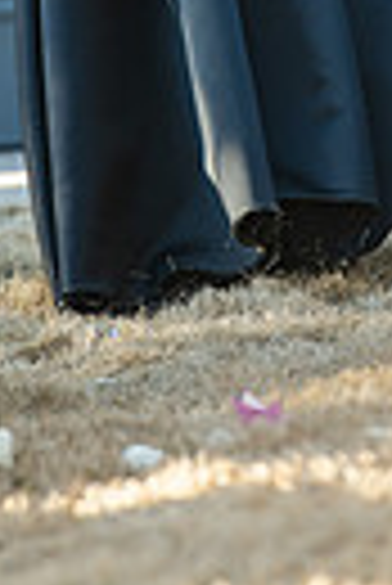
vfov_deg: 3.0
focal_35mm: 691
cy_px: -194
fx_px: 11256
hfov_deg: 2.0
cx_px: 293
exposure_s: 1/400
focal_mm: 200
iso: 200
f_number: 3.5
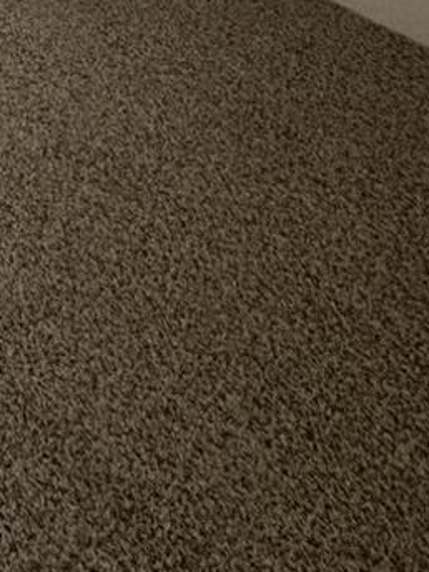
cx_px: -302
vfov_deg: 19.1
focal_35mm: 61
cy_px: -567
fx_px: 1008
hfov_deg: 19.3
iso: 125
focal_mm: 2.22
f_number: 2.2
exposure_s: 1/99
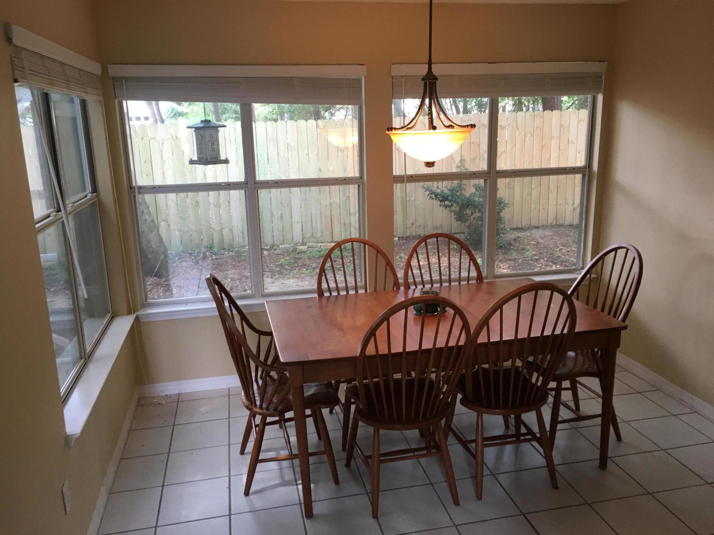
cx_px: 357
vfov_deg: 48.2
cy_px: 268
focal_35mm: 29
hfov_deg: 61.7
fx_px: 598
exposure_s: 1/30
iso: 40
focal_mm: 4.15
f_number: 2.2
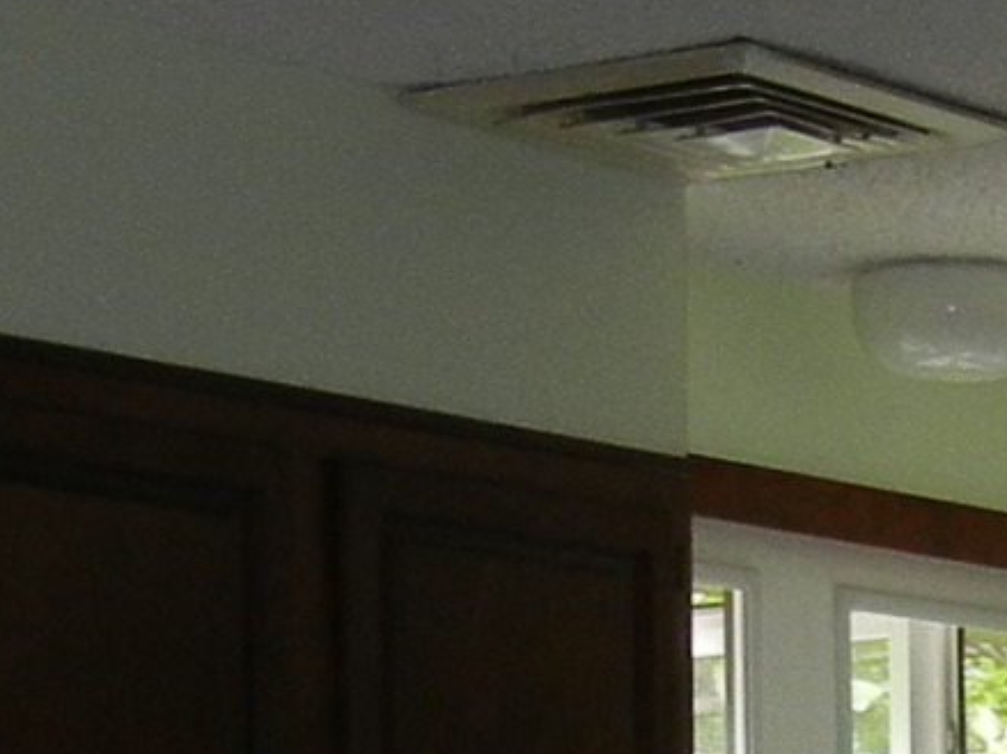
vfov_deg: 6.8
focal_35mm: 210
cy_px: 1517
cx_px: 1443
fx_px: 6107
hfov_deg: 9.2
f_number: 3.5
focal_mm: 5.4
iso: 200
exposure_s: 1/30
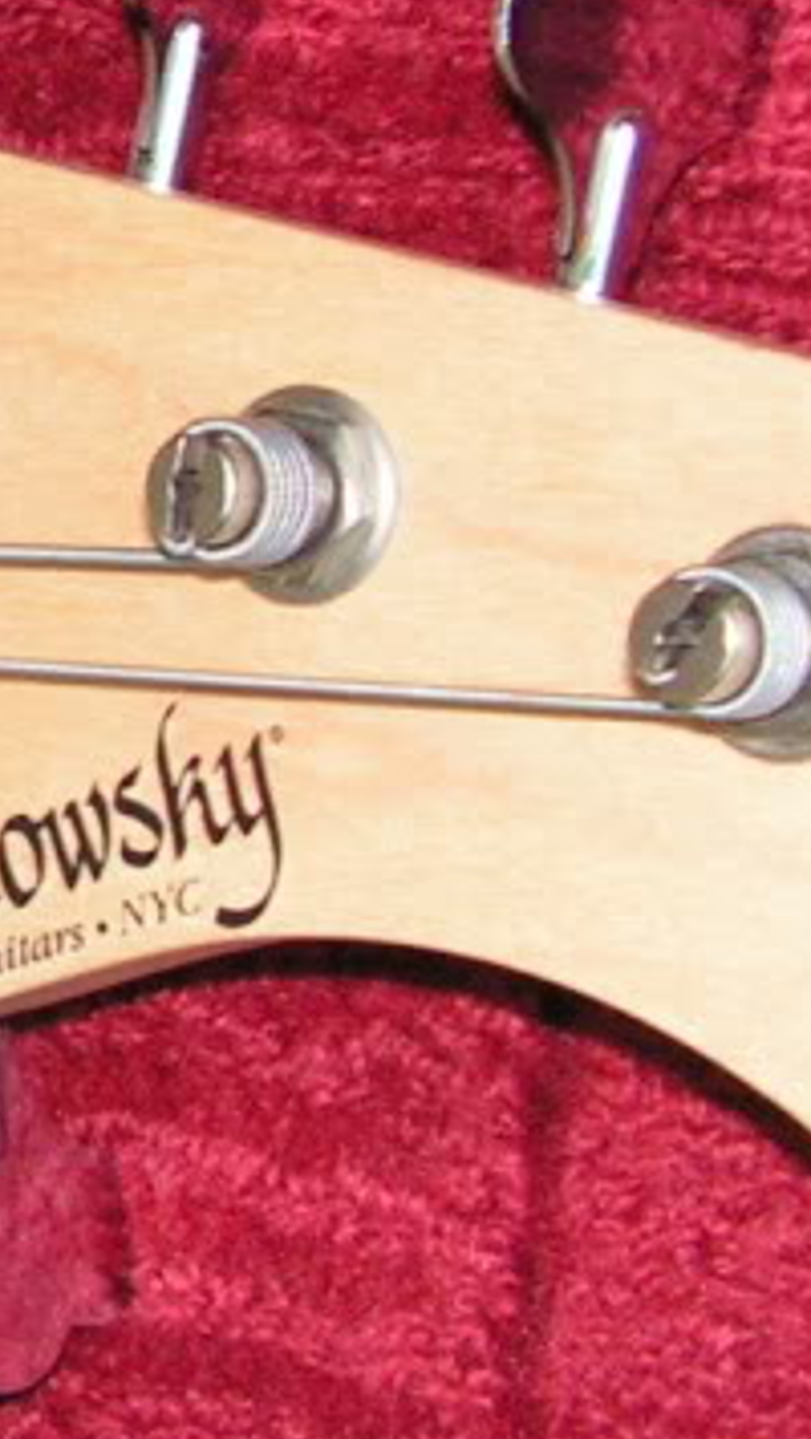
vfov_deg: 18.9
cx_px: -722
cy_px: 462
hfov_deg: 10.1
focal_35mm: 113
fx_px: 4315
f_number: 3.2
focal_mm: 6
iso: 200
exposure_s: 1/40
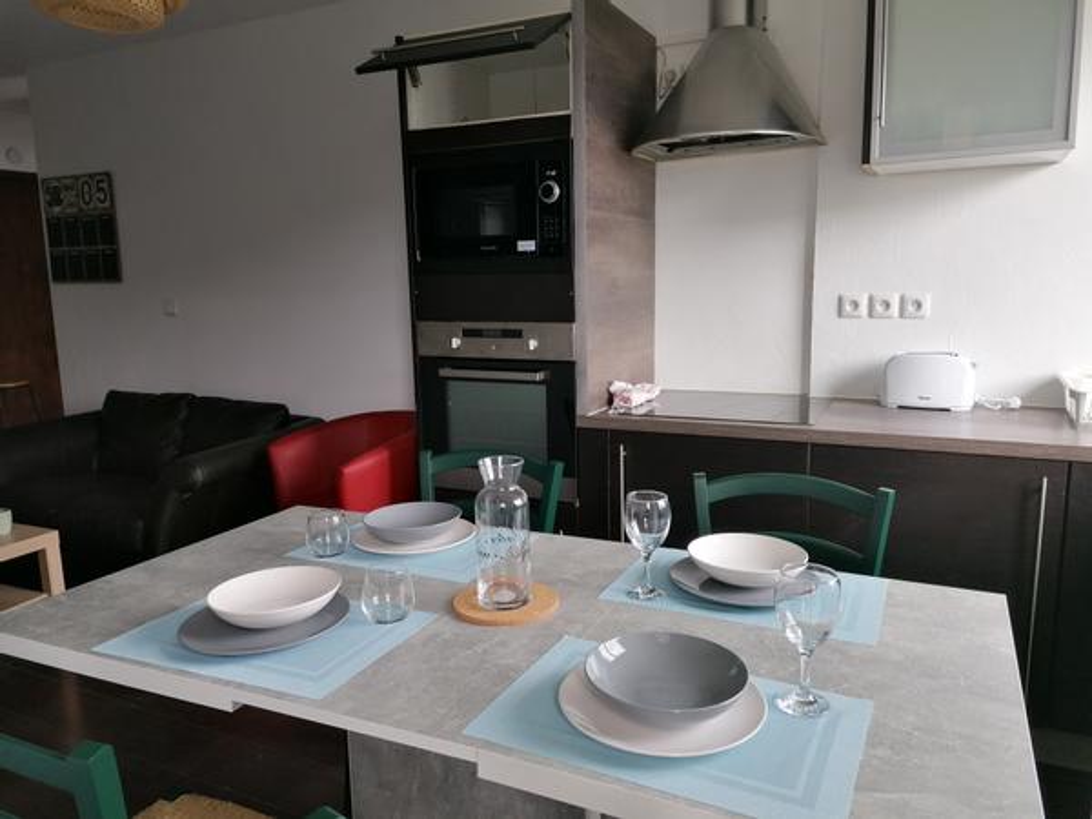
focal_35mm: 27
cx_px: 546
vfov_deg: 51.4
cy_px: 410
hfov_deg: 65.3
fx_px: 852
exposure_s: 1/120
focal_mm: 4.75
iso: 80
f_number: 1.8
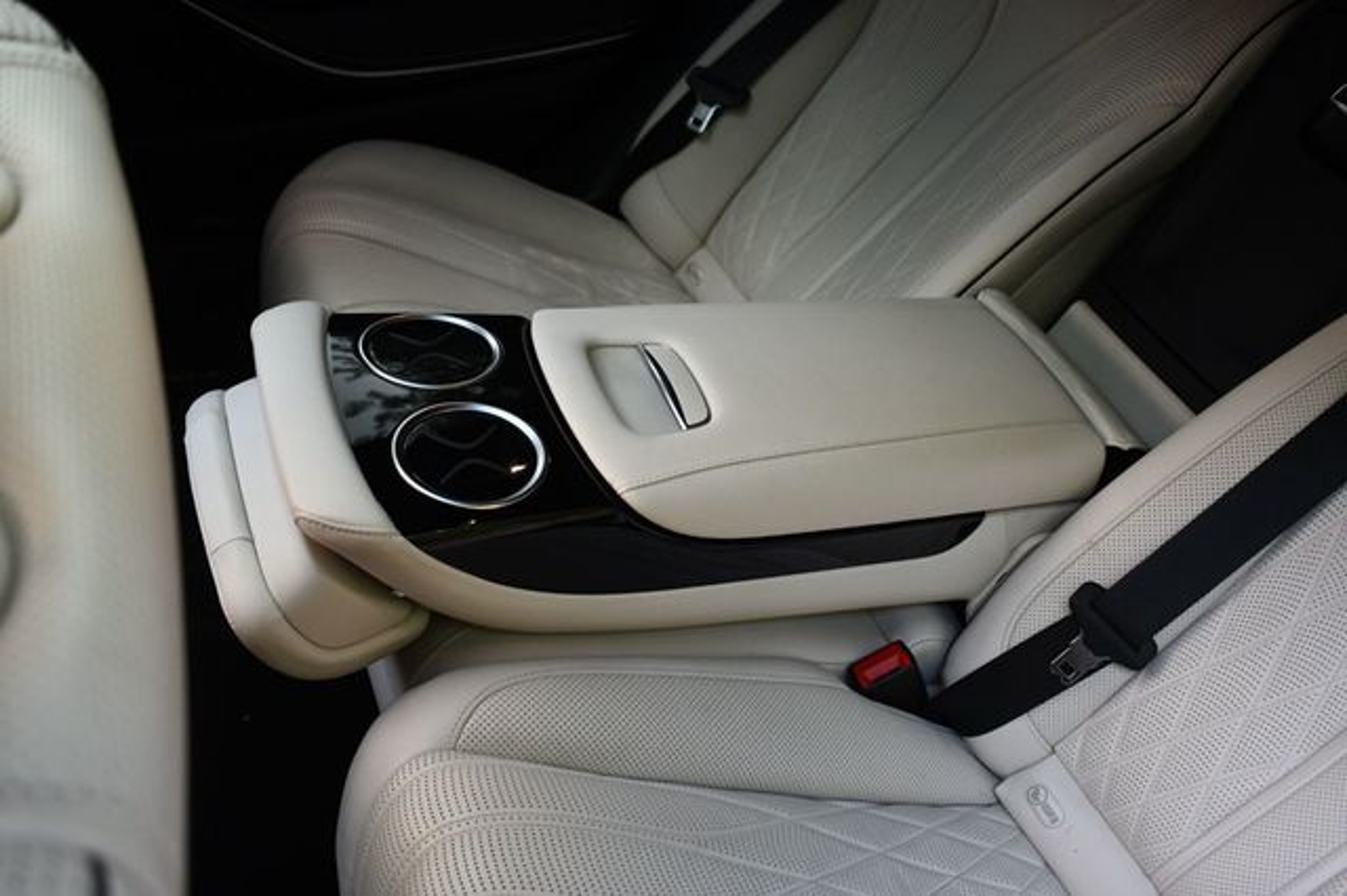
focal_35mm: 36
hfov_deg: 53.2
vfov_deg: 36.8
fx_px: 1346
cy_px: 448
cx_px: 674
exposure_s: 1/200
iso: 800
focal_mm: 24
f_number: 4
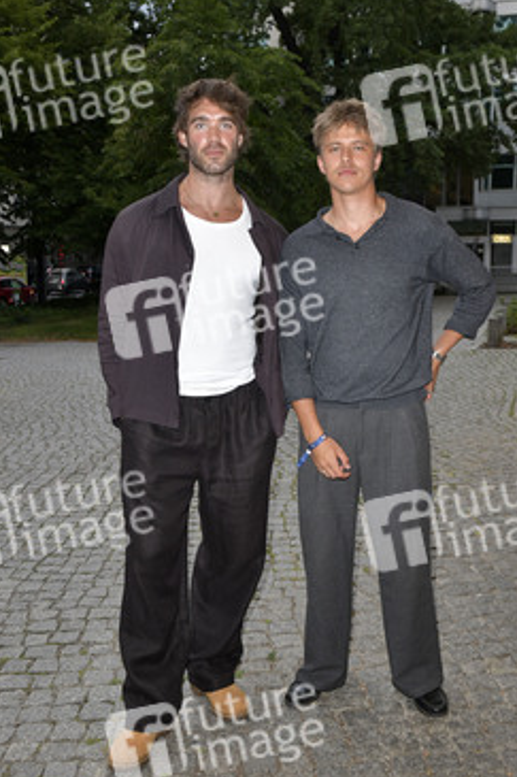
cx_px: 277
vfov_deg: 55.8
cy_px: 415
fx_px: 733
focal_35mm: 34
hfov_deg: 38.8
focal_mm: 31
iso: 800
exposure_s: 1/200
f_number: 6.3
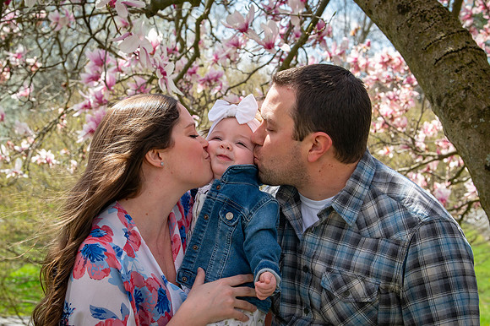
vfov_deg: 15.1
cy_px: 175
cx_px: 212
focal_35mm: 91
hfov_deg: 22.5
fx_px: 1234
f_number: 11
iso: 640
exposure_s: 1/400
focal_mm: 80
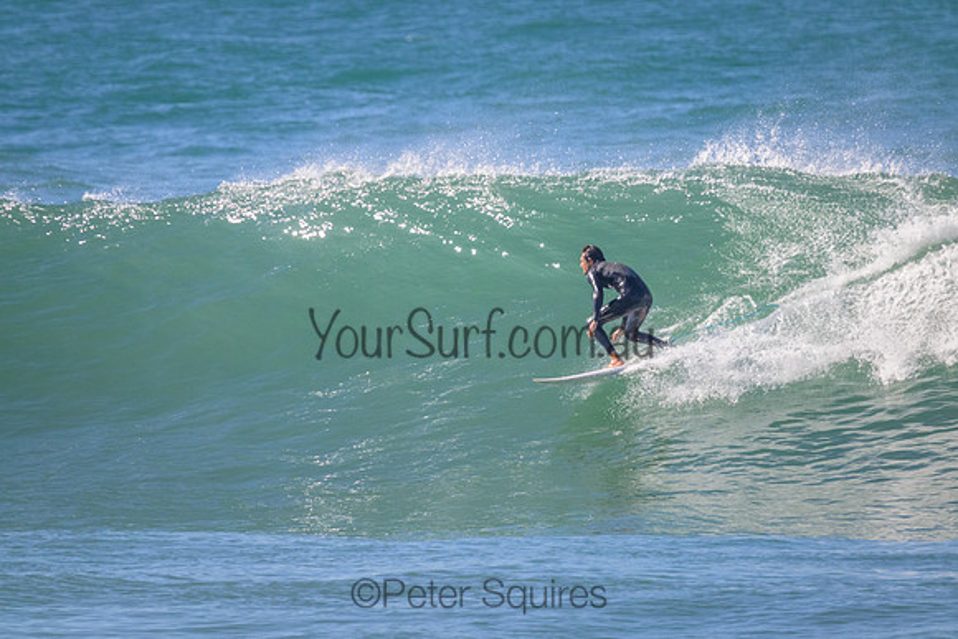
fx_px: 21293
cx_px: 479
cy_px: 320
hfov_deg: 2.6
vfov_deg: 1.7
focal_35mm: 800
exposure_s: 1/2000
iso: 1800
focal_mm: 800
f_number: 11
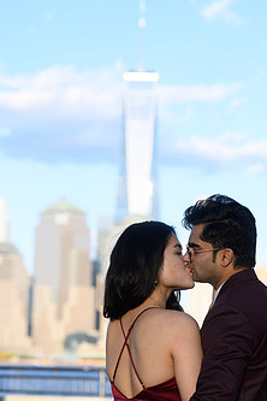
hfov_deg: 11.9
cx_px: 135
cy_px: 201
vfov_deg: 17.8
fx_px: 1279
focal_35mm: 115
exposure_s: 1/500
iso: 160
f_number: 4
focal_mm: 85
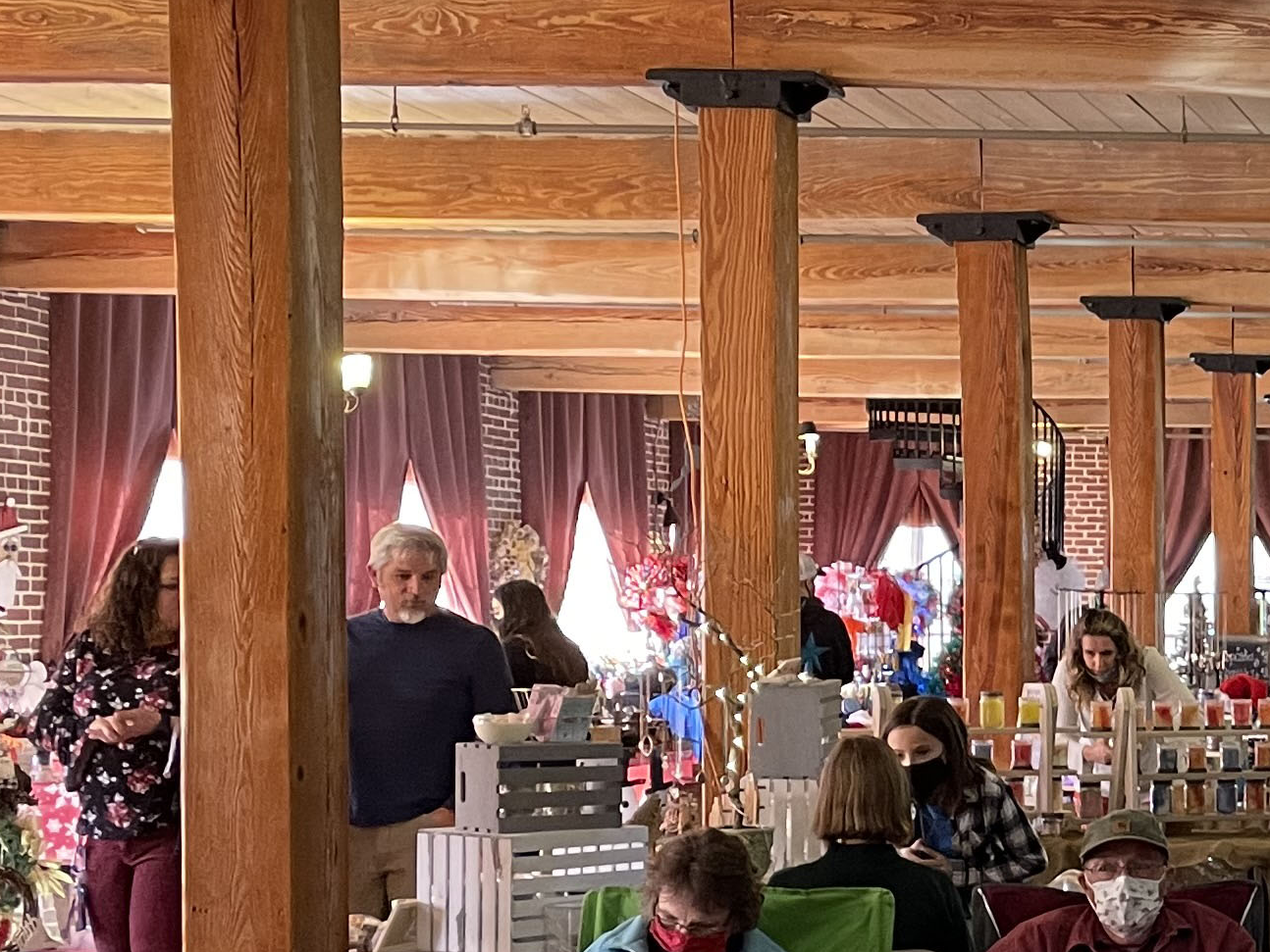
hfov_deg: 21.4
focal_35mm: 81
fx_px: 2972
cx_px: 1721
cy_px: 734
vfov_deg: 18.1
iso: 200
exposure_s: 1/60
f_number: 1.6
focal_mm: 4.2
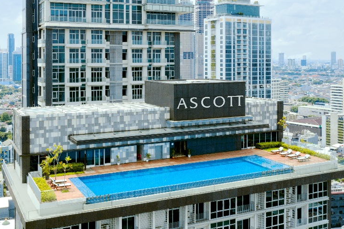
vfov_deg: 31.4
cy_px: 61
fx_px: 401
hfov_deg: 46.2
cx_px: 140
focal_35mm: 42
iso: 100
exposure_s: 1/120
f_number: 10
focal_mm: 10.26
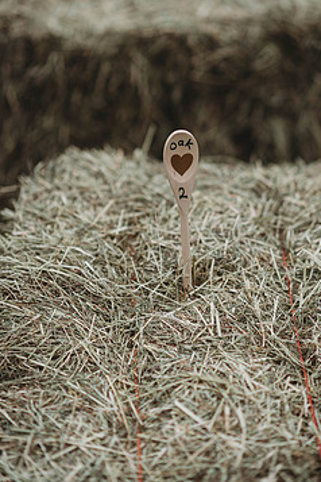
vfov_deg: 19.1
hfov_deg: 12.8
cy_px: 200
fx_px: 1431
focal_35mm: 107
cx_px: 182
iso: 100
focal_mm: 85
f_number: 2
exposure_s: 1/800
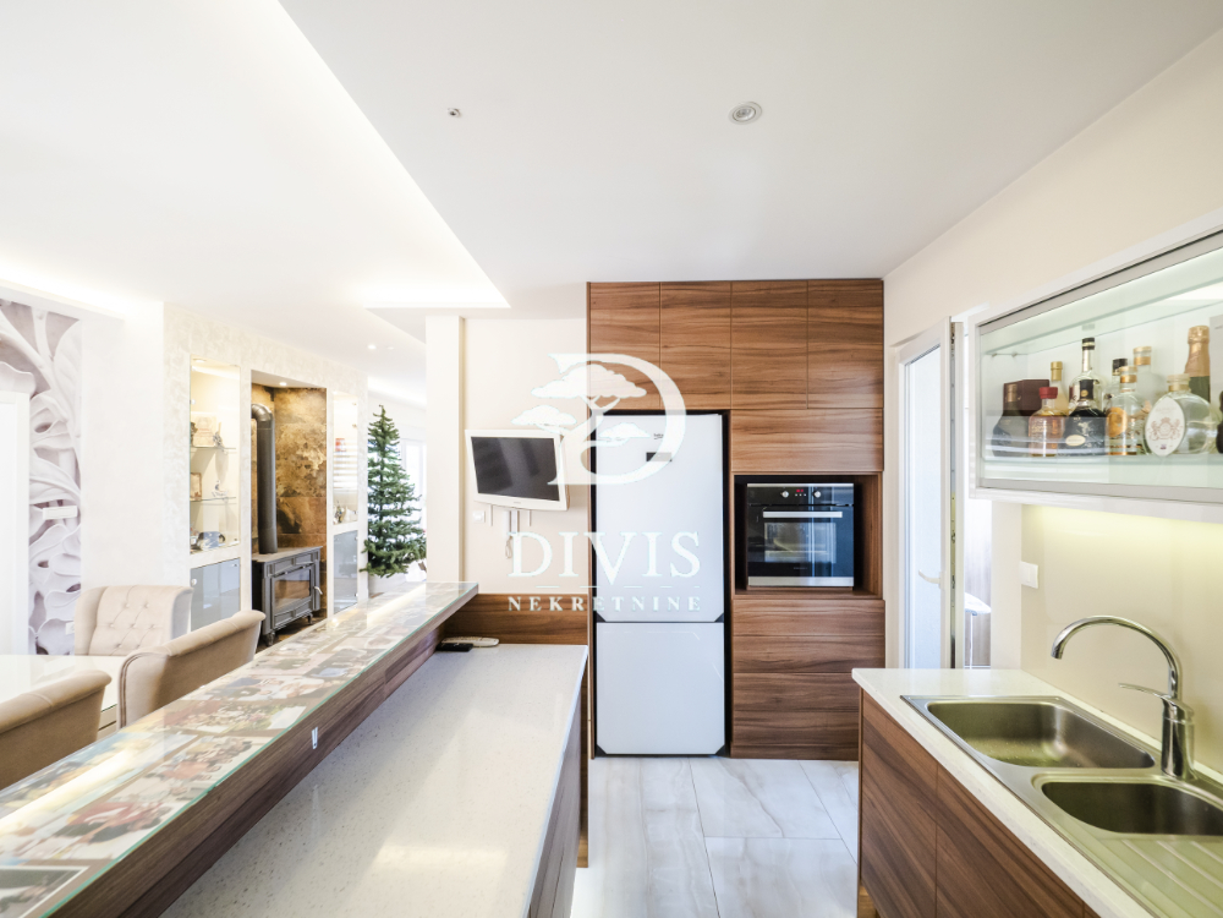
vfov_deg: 85.7
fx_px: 495
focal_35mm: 14
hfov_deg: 102.1
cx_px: 612
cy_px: 459
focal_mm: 7
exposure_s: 1/40
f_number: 4
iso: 400
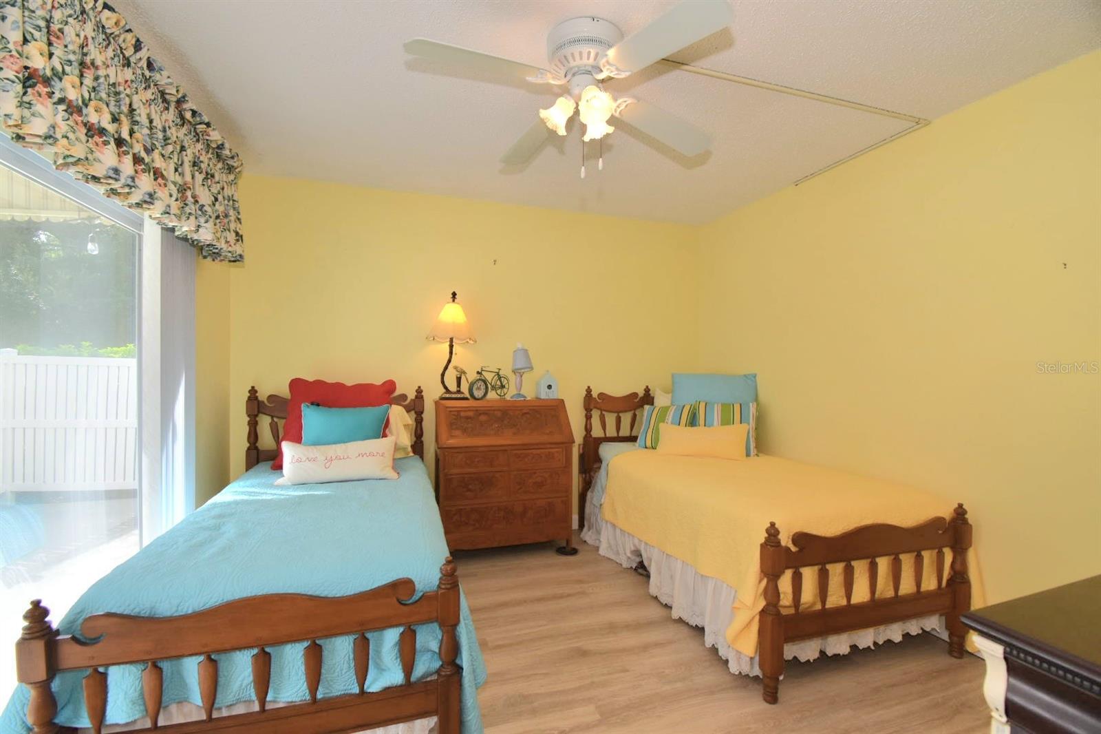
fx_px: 459
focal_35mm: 15
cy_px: 367
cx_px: 550
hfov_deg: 100.4
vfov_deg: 77.3
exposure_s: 1/200
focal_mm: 10
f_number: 7.1
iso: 400
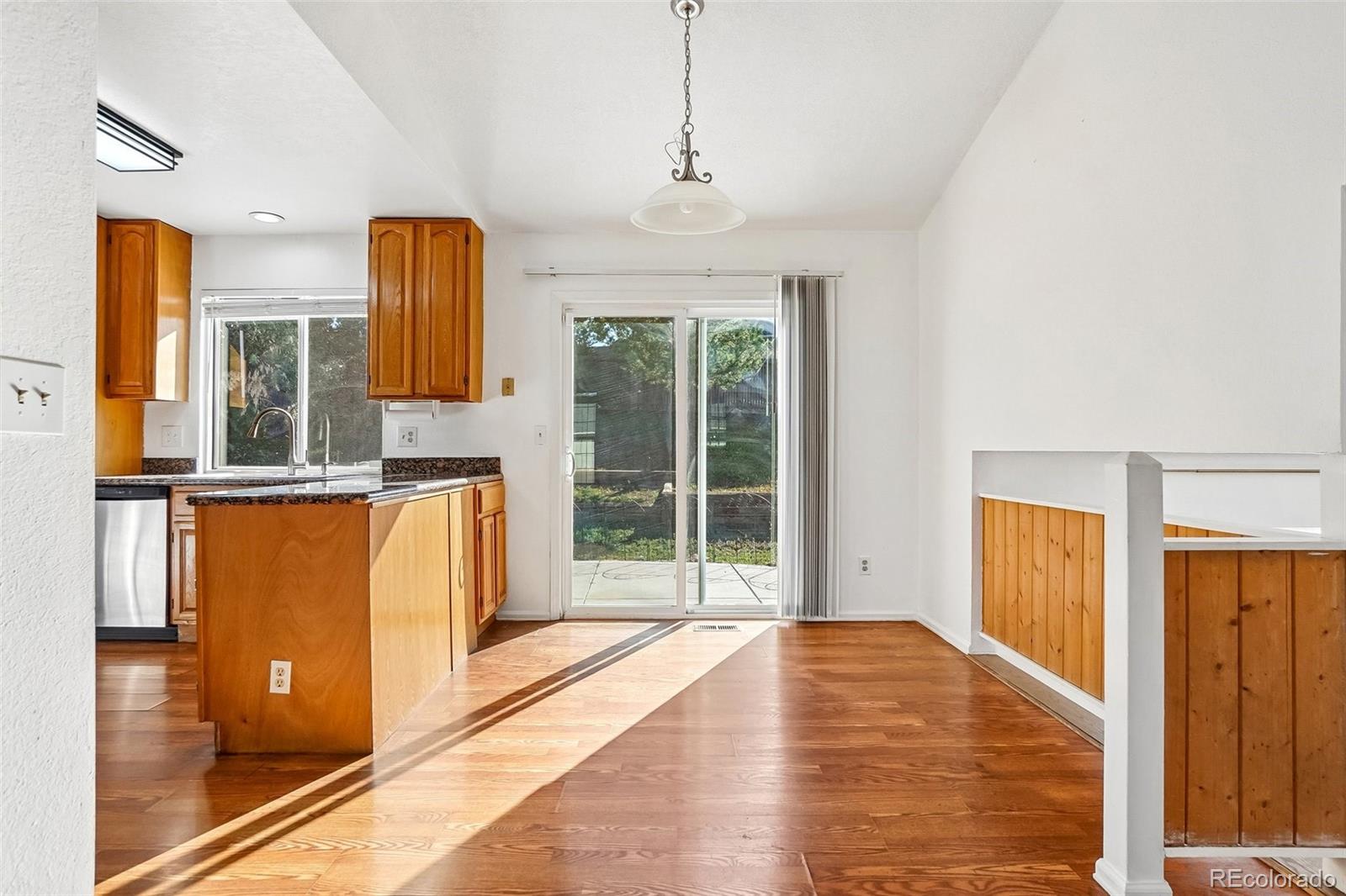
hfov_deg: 90.0
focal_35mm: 18
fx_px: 673
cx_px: 673
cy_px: 448
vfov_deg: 67.4
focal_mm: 12
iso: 100
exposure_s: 1/50
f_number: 8
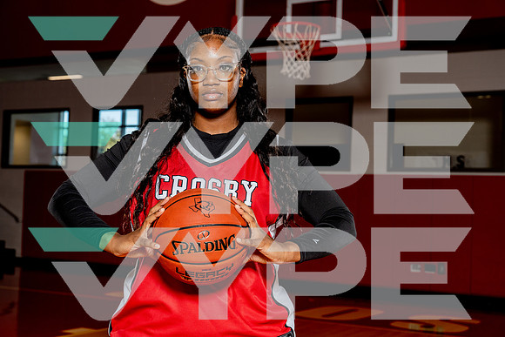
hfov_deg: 36.9
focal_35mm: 54
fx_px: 758
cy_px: 168
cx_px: 252
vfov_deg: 25.1
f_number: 5.6
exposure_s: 1/250
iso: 400
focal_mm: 54
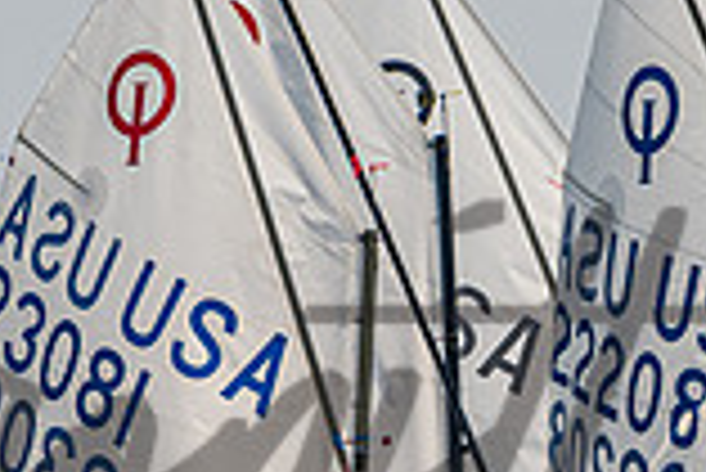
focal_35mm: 1248
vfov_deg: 1.1
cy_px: 508
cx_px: 435
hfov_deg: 1.7
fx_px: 24497
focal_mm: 260
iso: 250
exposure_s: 1/1600
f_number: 8
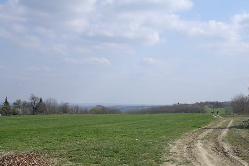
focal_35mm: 56
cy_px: 113
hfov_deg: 35.6
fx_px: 387
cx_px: 137
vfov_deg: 24.1
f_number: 5.9
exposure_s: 1/319
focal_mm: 6.6
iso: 100
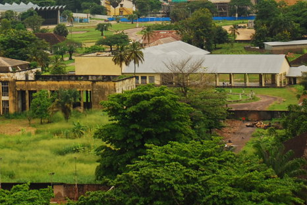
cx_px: 42
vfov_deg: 7.1
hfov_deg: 10.6
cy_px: -19
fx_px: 1648
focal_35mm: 193
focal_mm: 50
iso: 200
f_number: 5
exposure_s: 1/640
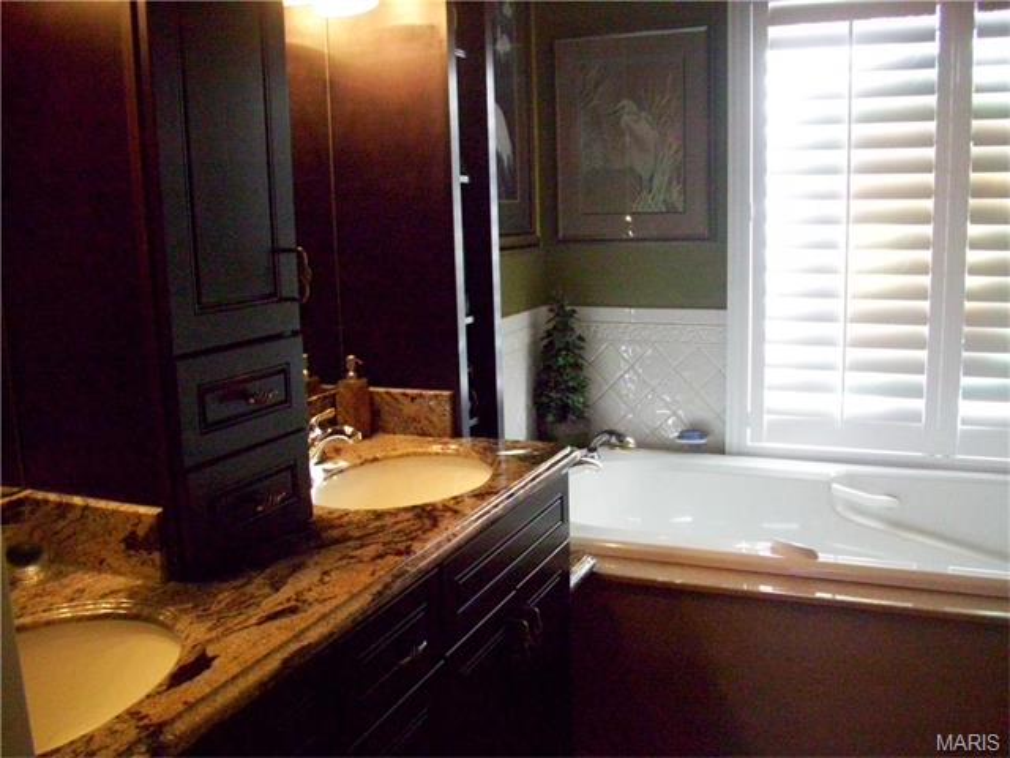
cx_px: 505
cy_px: 379
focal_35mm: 32
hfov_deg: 56.8
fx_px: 934
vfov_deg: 44.2
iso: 640
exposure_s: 1/60
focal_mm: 5.7
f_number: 2.9
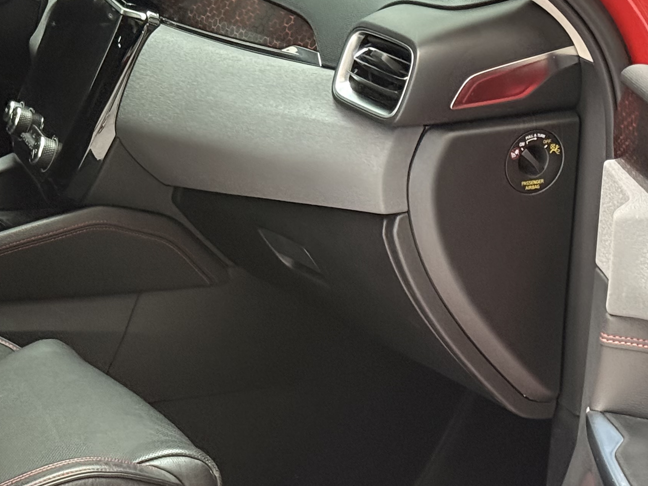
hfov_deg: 17.2
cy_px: 212
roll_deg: +0.7
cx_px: 221
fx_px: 2134
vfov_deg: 13.0
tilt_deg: -17.2
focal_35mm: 114
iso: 800
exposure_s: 1/27
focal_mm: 6.76
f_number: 1.78
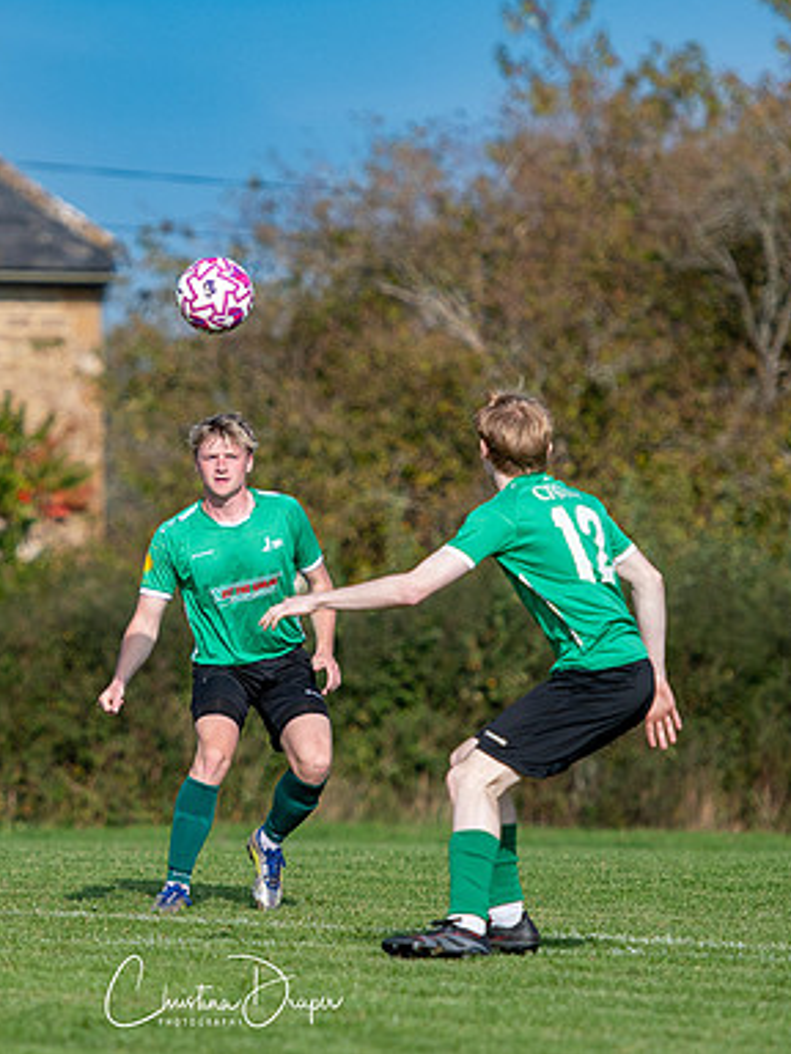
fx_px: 11821
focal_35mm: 388
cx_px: 175
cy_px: 509
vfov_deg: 5.1
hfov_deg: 3.8
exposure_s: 1/5000
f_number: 2.8
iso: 320
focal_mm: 165
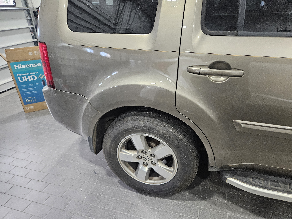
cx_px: 146
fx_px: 194
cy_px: 110
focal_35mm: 23
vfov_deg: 58.9
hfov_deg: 73.9
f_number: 1.8
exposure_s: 1/120
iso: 400
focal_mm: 5.4
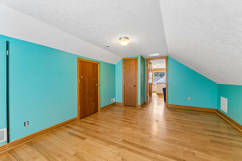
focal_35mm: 14
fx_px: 94
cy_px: 80
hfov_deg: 104.3
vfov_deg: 81.2
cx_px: 121
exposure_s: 1/20
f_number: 5
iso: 400
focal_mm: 14
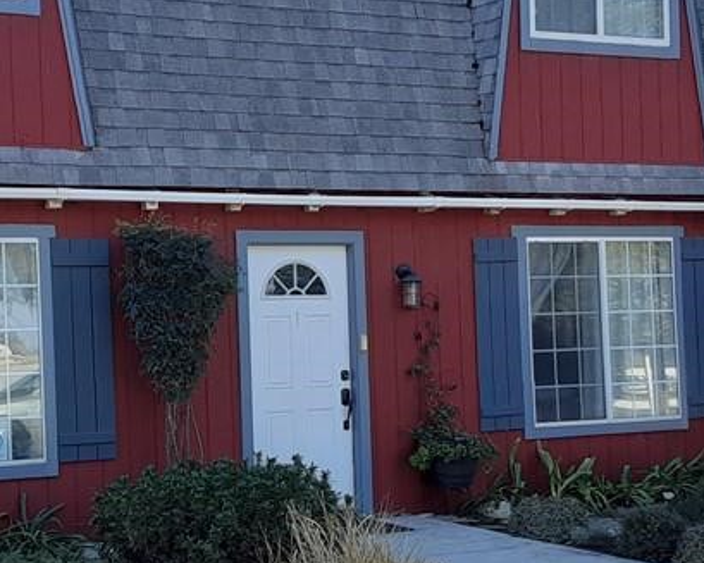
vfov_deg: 23.1
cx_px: 136
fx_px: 1375
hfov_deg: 28.1
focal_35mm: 66
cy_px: 350
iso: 40
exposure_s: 1/525
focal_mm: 2.91
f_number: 1.9
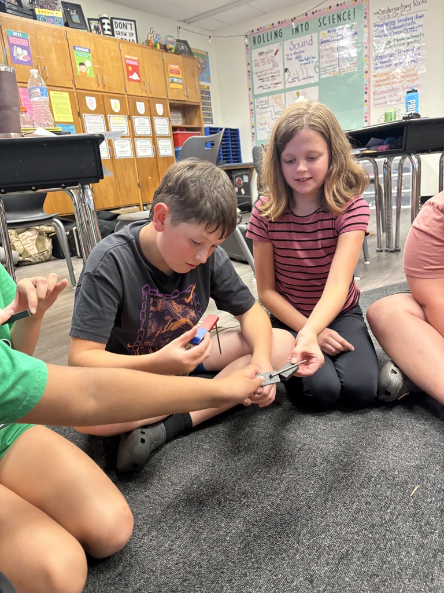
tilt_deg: -14.8
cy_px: 296
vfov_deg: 67.3
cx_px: 222
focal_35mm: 26
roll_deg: +5.1
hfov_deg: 53.1
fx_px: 445
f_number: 1.6
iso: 320
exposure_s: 1/60
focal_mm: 5.96
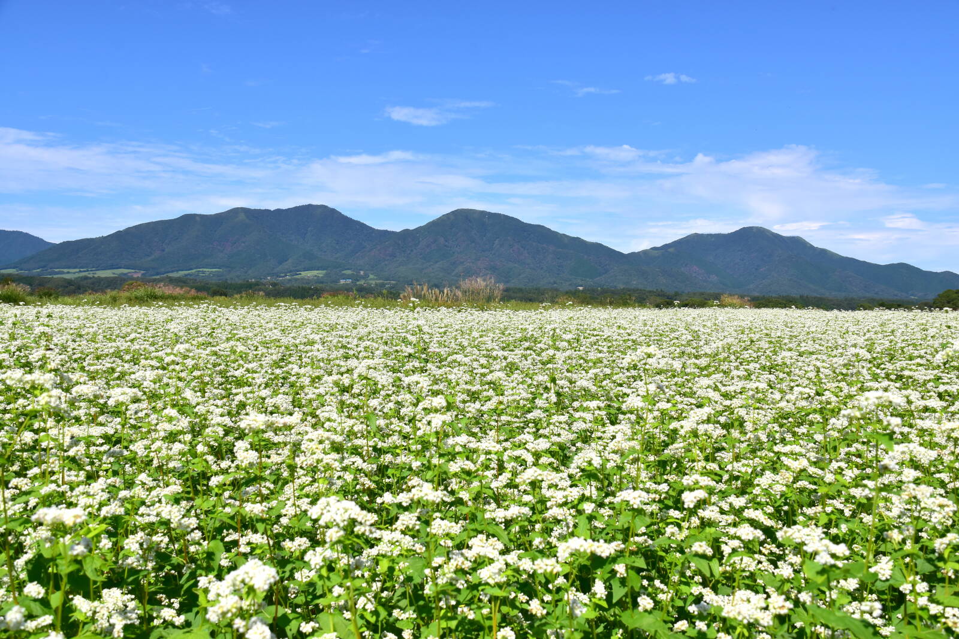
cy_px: 320
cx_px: 480
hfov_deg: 57.2
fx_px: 879
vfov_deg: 40.0
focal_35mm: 33
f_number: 10
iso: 125
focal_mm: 22
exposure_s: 1/500
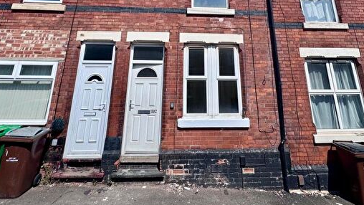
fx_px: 203
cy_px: 23
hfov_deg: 83.7
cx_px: 195
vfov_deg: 48.4
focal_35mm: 21
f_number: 2.2
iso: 50
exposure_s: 1/3106
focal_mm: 2.22
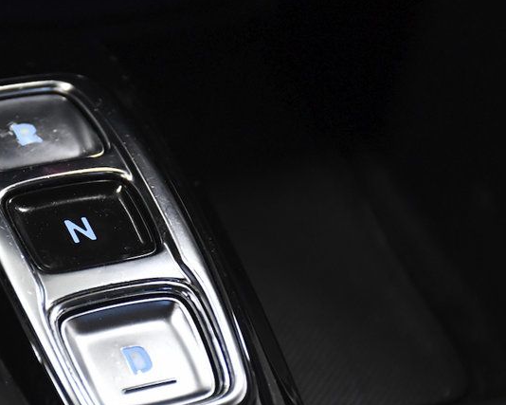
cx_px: 89
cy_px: 230
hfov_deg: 10.2
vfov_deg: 8.2
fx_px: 2830
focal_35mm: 189
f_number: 5
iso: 2500
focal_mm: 70
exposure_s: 1/250
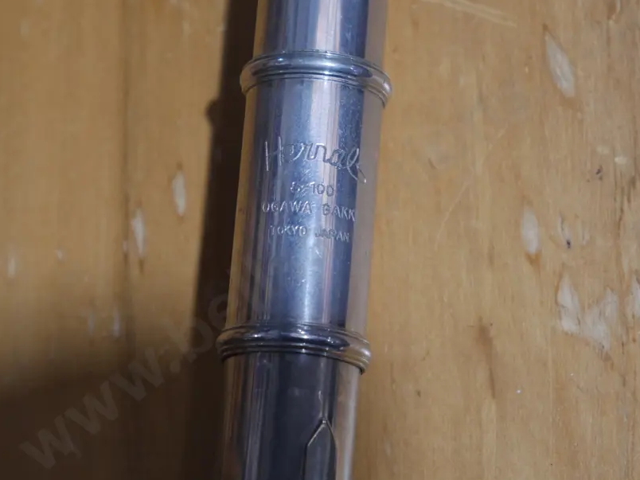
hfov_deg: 18.4
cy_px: 217
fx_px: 1978
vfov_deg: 13.8
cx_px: 353
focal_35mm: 107
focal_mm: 42
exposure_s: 1/100
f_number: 5.6
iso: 1000
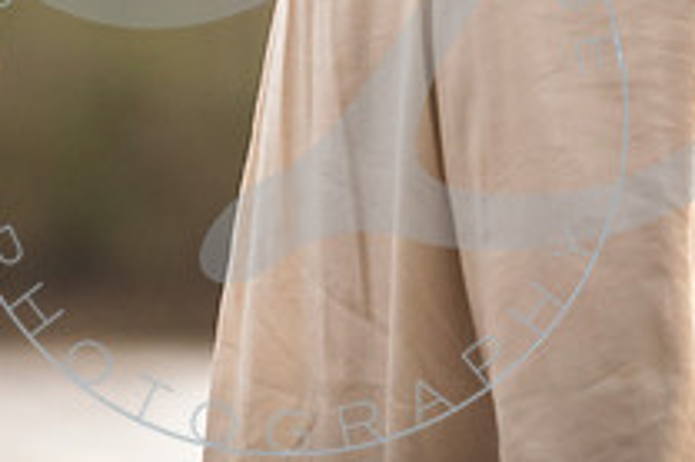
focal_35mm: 565
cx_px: 444
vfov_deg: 2.4
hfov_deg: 3.7
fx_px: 10899
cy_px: -165
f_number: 2.8
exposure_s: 1/320
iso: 2000
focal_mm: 200
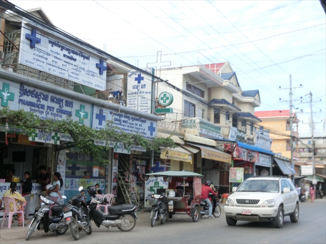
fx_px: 443
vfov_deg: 30.9
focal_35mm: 47
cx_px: 163
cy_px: 122
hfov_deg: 40.4
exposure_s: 1/125
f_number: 10.7
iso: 200
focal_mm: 8.29
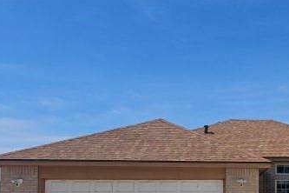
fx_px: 369
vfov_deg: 28.0
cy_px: 179
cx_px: 259
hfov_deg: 39.7
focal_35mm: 46
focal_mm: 6.3
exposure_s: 1/1425
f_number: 1.7
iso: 10
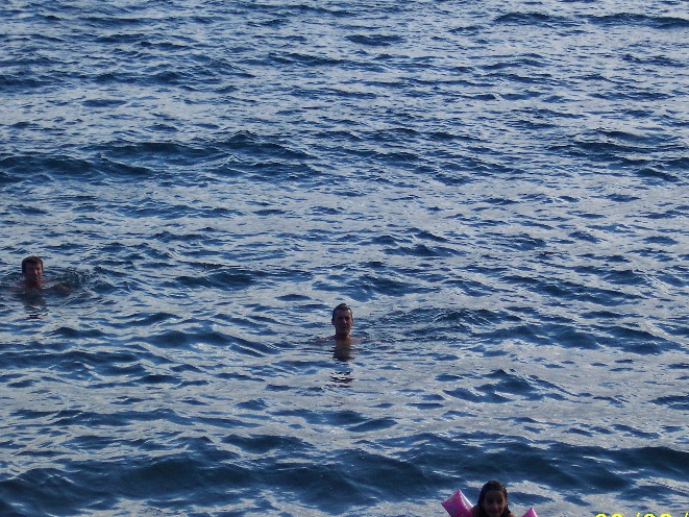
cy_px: 292
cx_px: 379
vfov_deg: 10.7
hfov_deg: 14.3
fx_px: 2747
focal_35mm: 138
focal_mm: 24
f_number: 4.8
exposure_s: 1/500
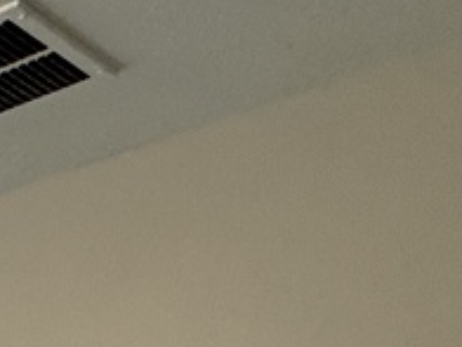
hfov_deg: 11.3
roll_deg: +0.7
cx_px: -933
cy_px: 1081
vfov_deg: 10.1
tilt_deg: -9.9
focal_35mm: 103
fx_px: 1375
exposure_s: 1/120
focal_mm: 2.22
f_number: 2.2
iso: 80
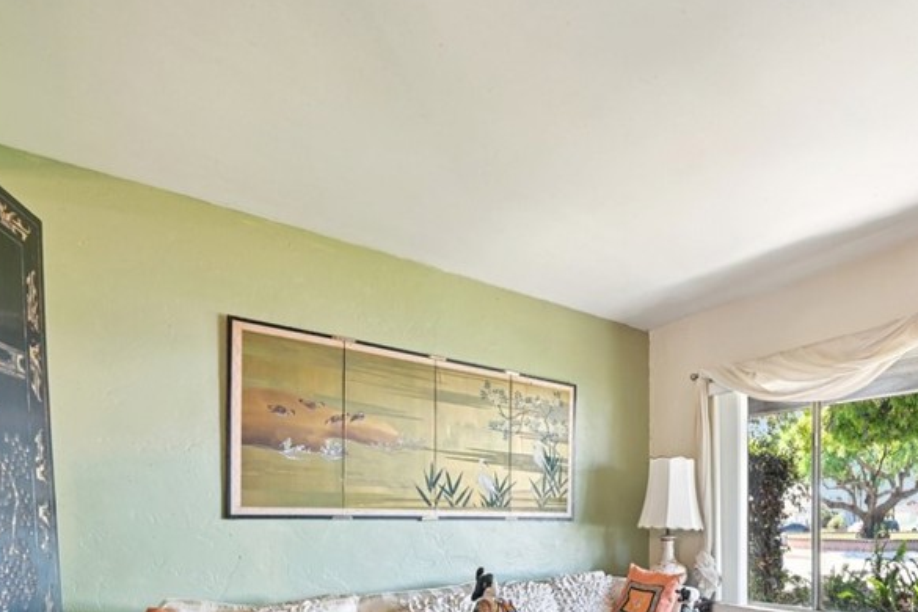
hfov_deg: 75.8
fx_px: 535
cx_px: 679
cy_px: 521
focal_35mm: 21
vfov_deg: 53.9
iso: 250
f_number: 8
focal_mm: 12
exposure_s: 1/3.33
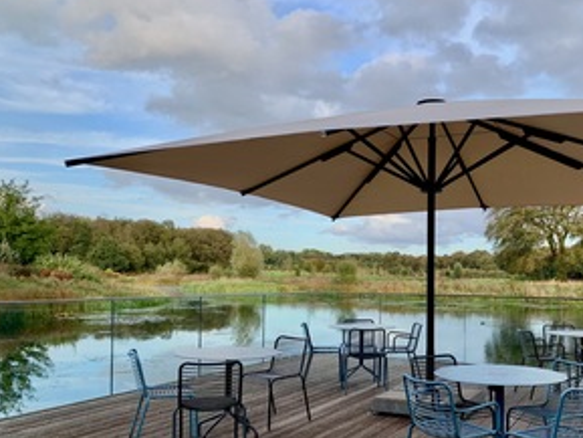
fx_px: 607
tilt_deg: -0.8
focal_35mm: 36
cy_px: 277
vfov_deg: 39.4
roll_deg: +0.2
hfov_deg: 50.6
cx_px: 379
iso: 25
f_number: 1.8
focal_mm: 4.25
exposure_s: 1/429
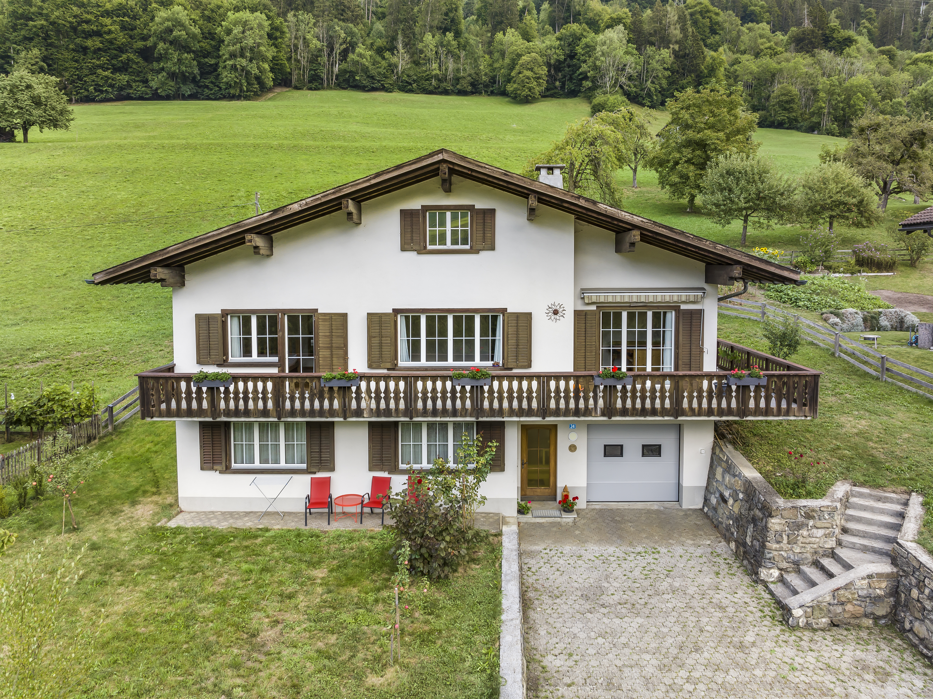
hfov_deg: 71.6
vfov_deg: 56.8
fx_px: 647
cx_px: 466
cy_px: 350
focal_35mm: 24
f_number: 8
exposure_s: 1/2
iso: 100
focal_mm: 12.29
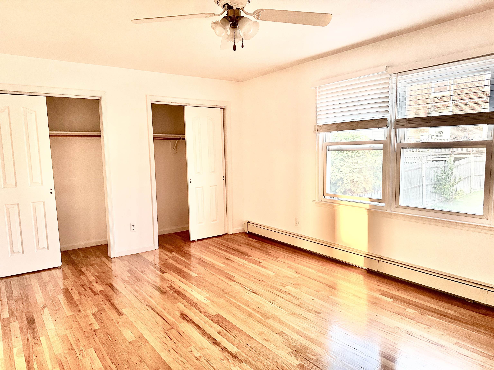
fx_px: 343
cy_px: 185
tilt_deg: -6.9
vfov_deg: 56.8
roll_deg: +0.7
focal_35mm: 24
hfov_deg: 71.6
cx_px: 247
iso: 320
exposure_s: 1/60
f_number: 1.78
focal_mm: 6.86
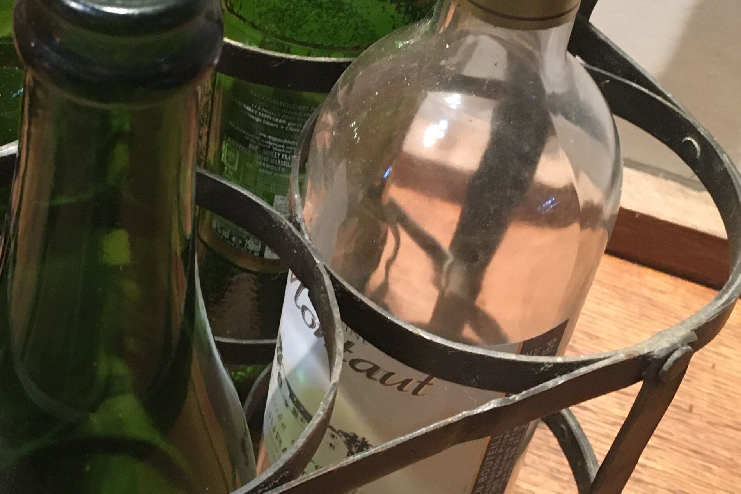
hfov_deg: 30.9
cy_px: 124
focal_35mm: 64
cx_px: 197
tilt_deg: -41.7
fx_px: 1317
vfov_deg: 21.1
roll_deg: -4.6
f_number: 2.2
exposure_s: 1/20
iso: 200
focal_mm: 4.15
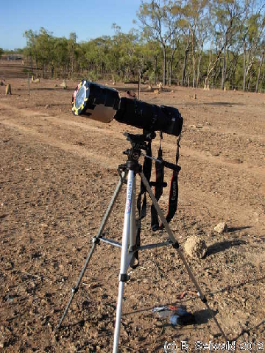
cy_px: 176
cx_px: 132
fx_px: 388
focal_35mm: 38
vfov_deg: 49.0
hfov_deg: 37.7
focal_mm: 6.3
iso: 79
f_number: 2.9
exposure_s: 1/192
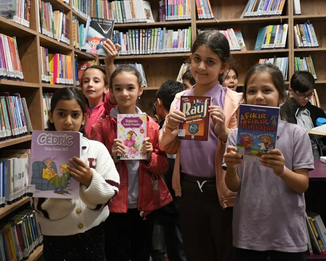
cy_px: 130
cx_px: 155
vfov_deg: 32.8
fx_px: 444
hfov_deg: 40.3
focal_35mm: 46
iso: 4500
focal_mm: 27
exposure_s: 1/250
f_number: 4
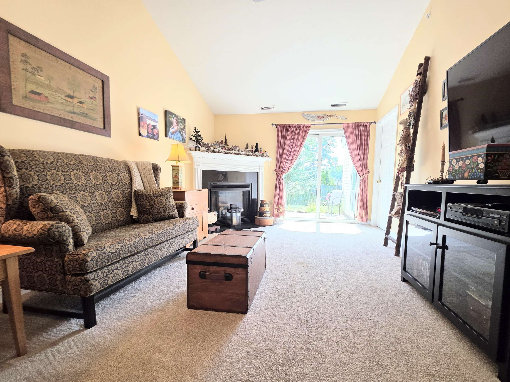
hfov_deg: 101.9
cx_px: 270
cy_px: 204
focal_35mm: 14
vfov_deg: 85.5
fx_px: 206
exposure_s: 1/120
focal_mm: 2.2
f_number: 1.9
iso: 100
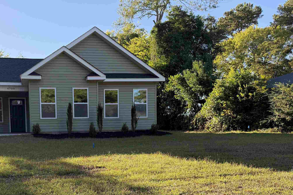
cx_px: 78
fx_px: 309
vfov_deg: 34.3
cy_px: 148
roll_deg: +2.5
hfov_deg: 48.9
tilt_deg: -3.2
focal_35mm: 38
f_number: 1.78
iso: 100
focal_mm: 6.76
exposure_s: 1/888
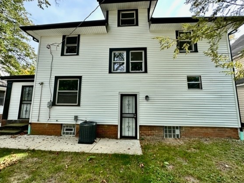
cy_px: 89
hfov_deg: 94.5
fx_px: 113
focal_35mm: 16
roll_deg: -0.8
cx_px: 119
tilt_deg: +9.6
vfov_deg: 78.1
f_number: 2.2
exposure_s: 1/440
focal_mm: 2.22
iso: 40
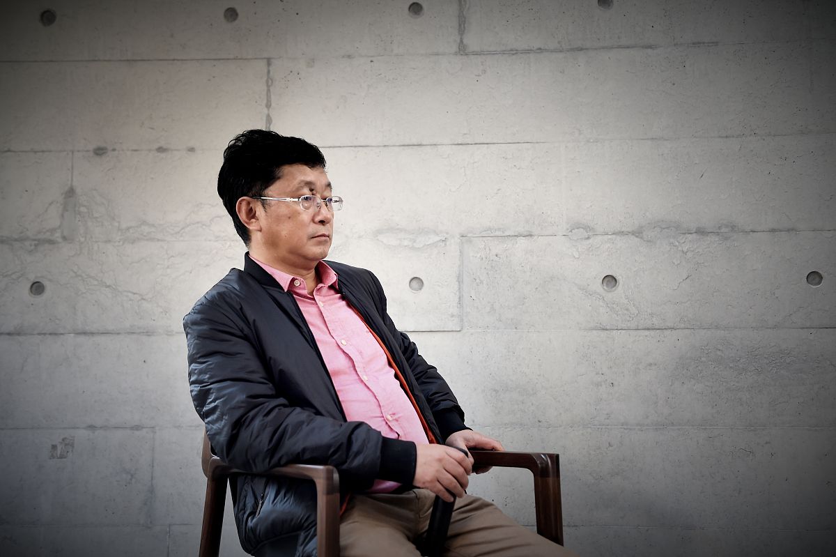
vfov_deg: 27.0
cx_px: 418
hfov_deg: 39.6
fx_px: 1161
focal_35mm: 50
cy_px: 278
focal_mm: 50
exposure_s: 1/125
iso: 400
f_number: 3.2
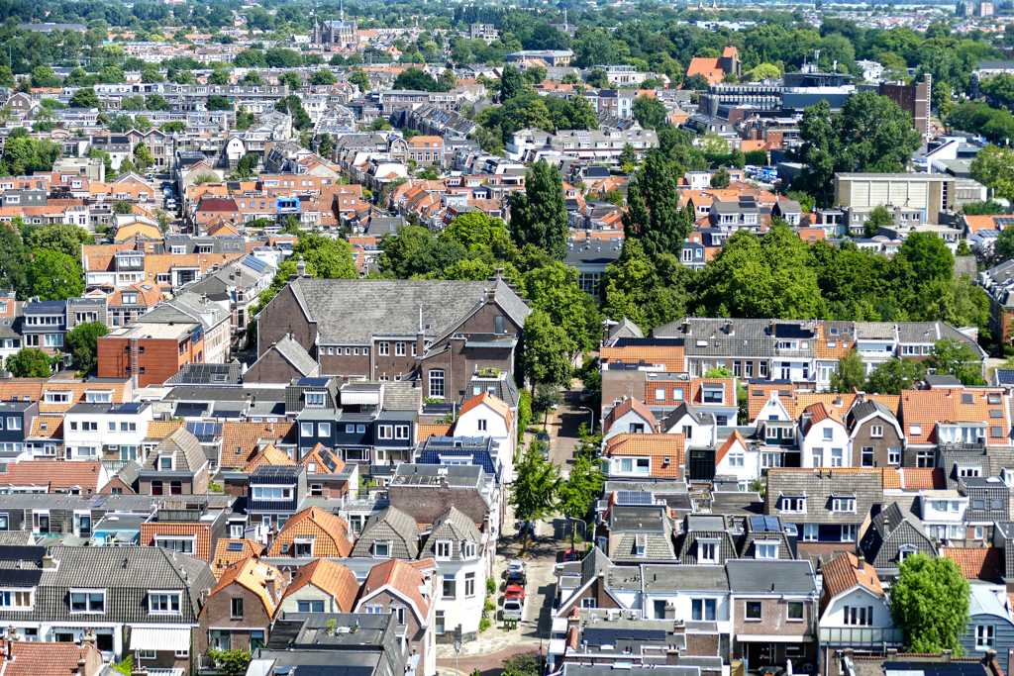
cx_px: 507
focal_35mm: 93
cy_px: 338
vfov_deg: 14.7
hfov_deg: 21.9
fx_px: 2620
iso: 125
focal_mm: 34
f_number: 3.8
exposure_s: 1/800
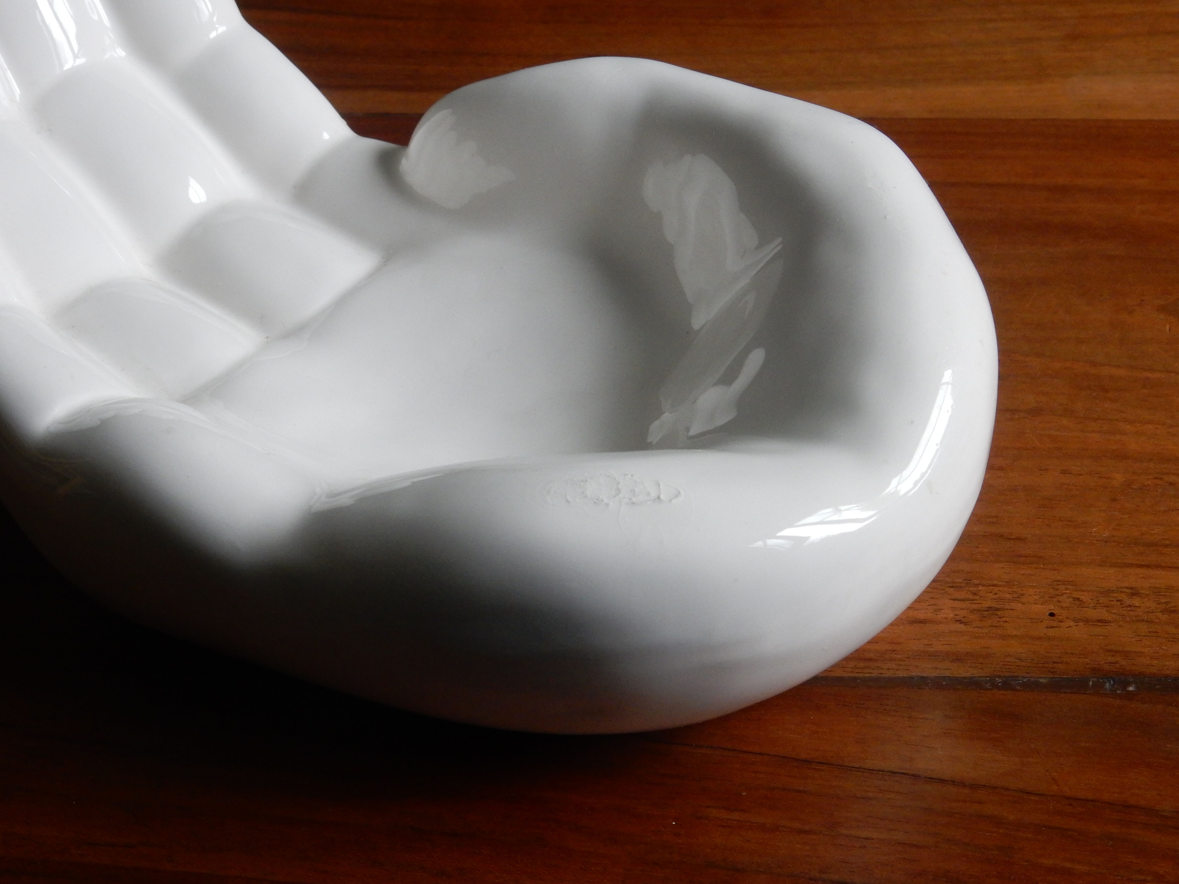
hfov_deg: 27.4
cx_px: 590
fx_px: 2418
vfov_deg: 20.7
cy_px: 442
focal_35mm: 71
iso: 400
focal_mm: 12.6
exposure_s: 1/50
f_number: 4.8
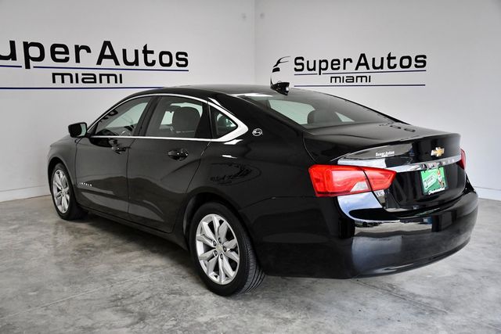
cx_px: 250
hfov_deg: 55.8
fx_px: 473
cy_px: 167
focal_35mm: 34
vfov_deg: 38.9
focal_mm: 23
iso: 2500
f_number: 4
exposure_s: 1/2000
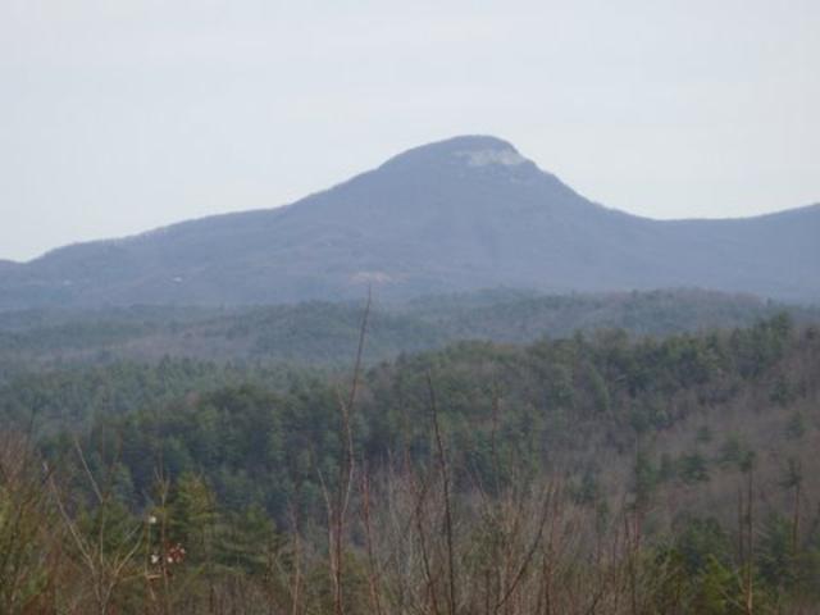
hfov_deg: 14.1
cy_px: 308
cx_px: 410
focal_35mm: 140
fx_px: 3316
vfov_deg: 10.6
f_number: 5.9
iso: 80
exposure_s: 1/250
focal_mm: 25
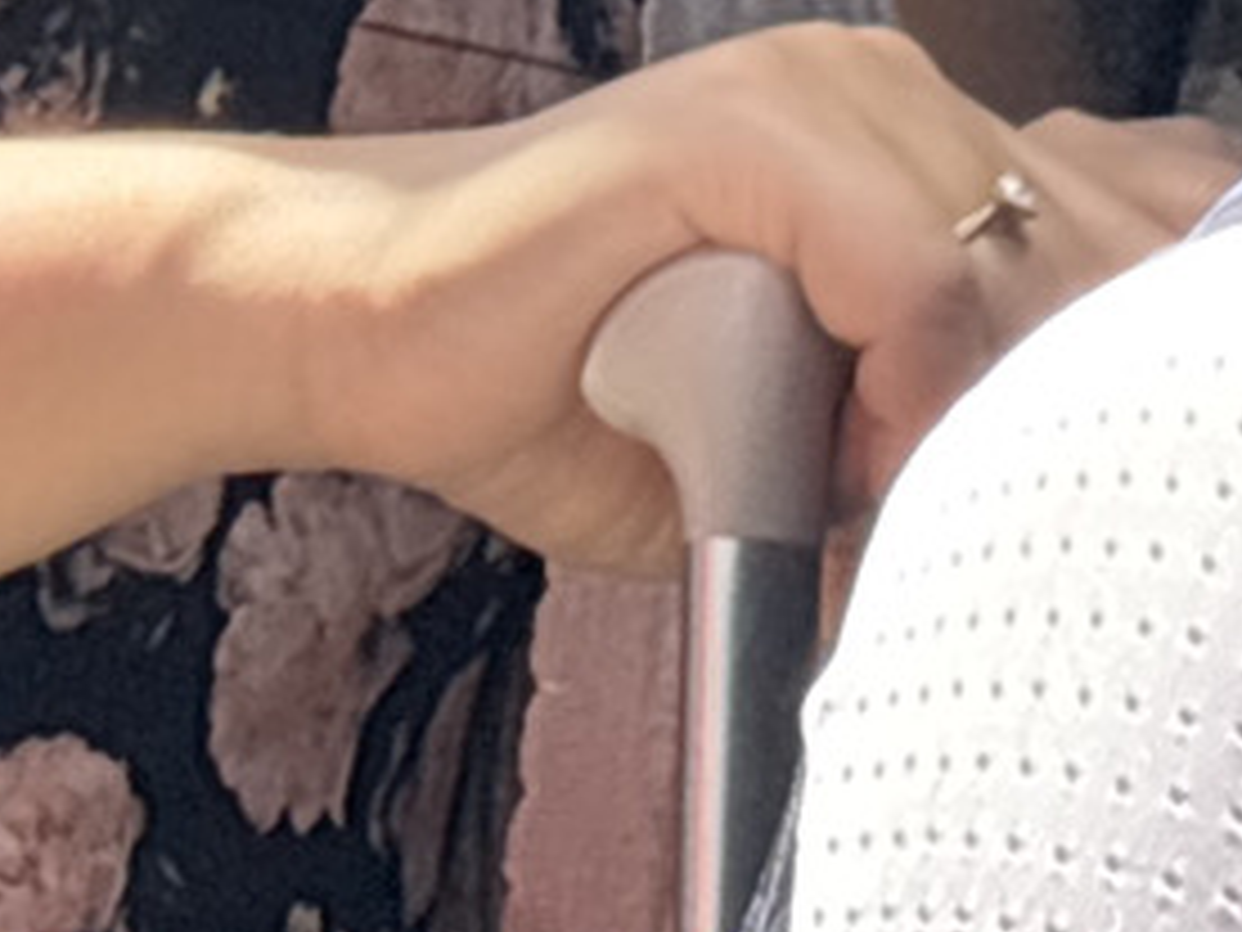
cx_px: 2088
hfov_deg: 5.2
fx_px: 13527
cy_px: -1099
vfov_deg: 3.9
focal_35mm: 377
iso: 32
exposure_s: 1/547
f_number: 1.6
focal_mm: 5.96
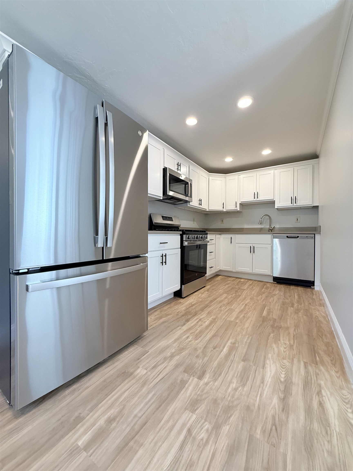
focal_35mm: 14
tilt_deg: -0.8
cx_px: 176
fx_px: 190
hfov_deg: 85.7
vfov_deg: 102.1
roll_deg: +1.1
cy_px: 236
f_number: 2.2
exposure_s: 1/120
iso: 200
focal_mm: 2.22
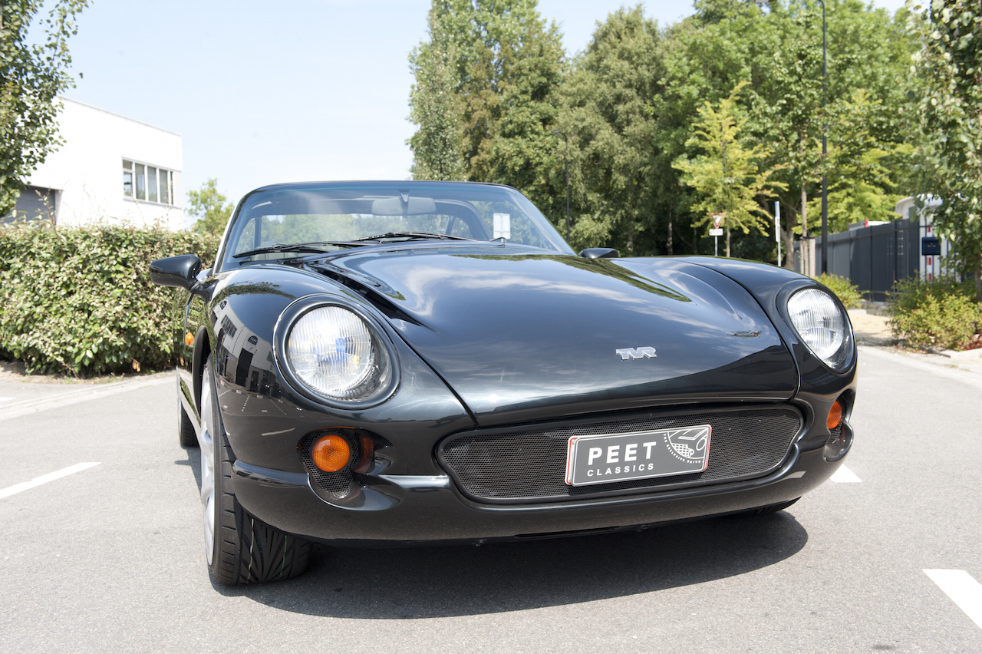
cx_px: 491
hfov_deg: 54.5
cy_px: 327
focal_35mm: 35
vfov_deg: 37.8
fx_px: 954
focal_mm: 35
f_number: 9
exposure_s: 1/200
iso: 250
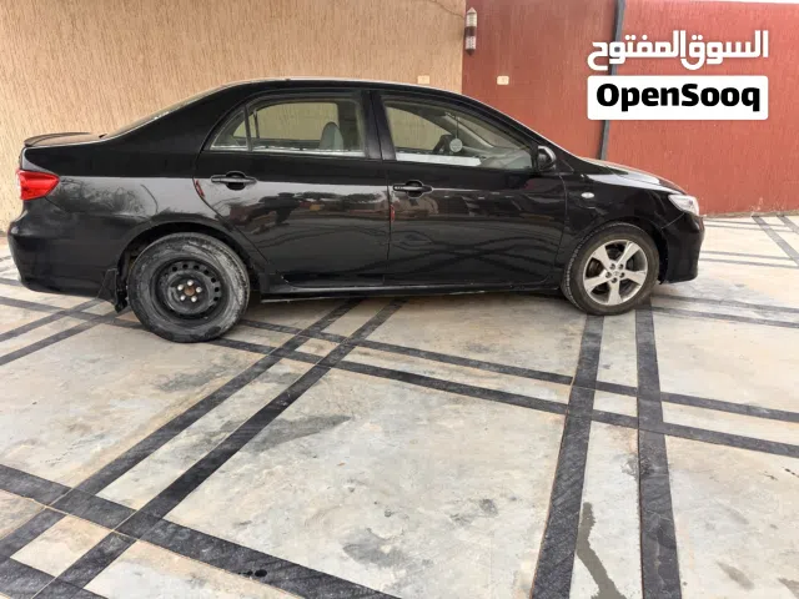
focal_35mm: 24
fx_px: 554
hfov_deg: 71.6
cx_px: 400
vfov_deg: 56.8
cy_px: 300
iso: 80
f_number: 1.78
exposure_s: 1/121
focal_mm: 6.86
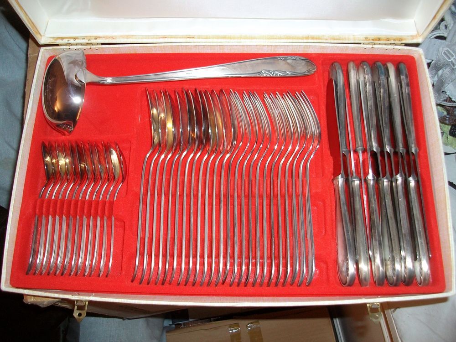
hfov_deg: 56.8
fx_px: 422
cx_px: 228
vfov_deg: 44.2
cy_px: 171
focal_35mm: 32
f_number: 2.9
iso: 125
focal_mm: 5.7
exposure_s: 1/40
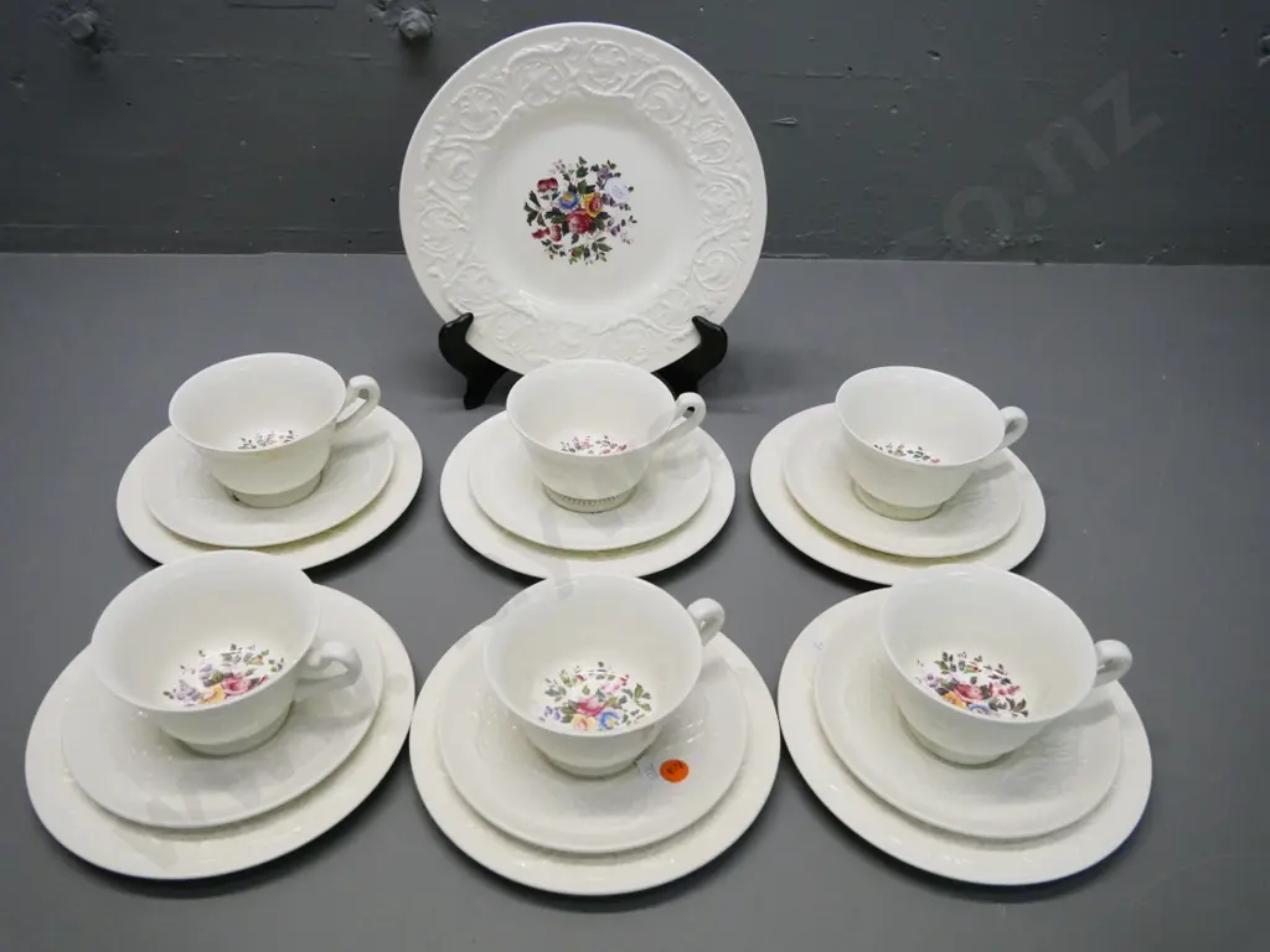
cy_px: 476
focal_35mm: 30
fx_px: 1101
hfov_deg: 60.0
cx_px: 635
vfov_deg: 46.8
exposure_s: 1/640
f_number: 4.6
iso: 3200
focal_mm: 15
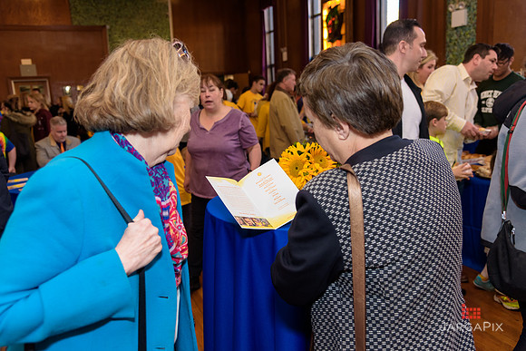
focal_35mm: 31
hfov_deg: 60.3
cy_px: 176
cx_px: 263
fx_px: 453
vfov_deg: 42.3
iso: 800
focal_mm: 31
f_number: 4
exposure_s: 1/160
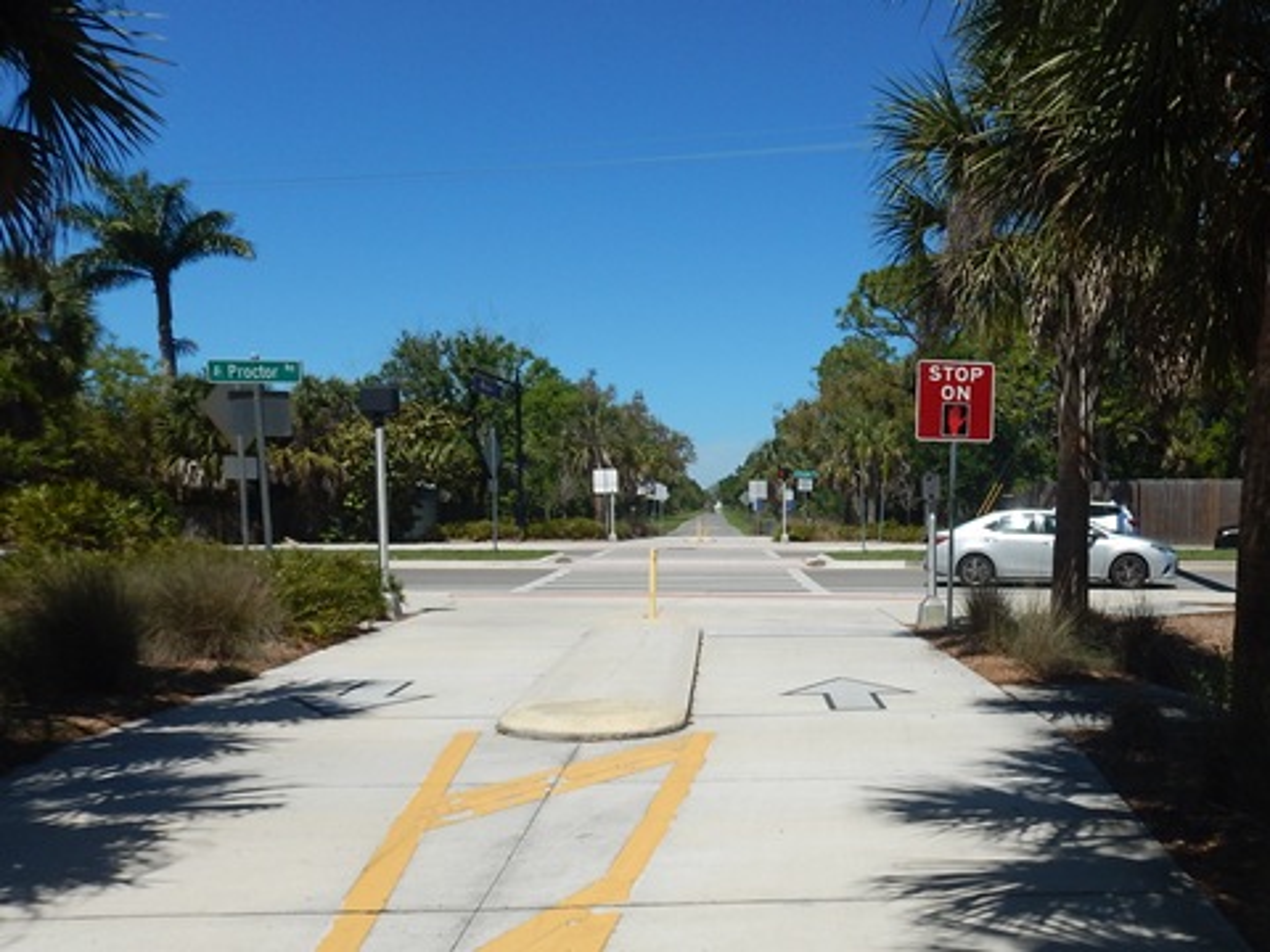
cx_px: 635
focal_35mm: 24
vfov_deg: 56.8
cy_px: 476
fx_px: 881
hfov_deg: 71.6
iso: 125
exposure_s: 1/400
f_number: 8.2
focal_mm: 4.3
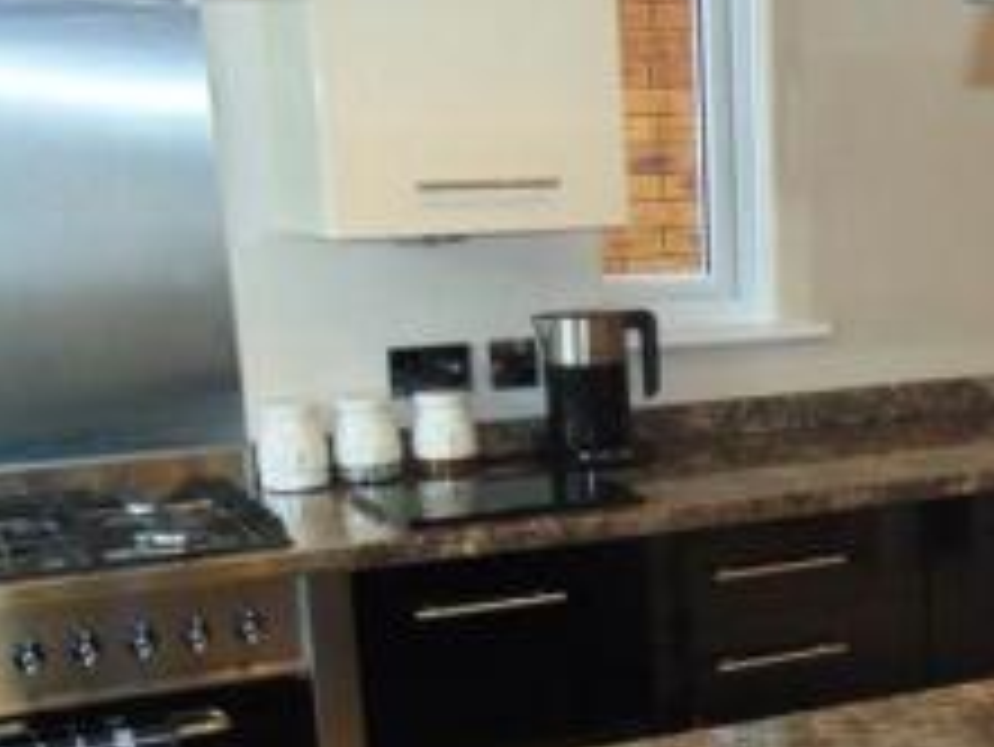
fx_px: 1896
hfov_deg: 28.0
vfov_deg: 21.7
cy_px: 691
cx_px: 942
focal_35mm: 66
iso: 200
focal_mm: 4.5
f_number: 3
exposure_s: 1/30
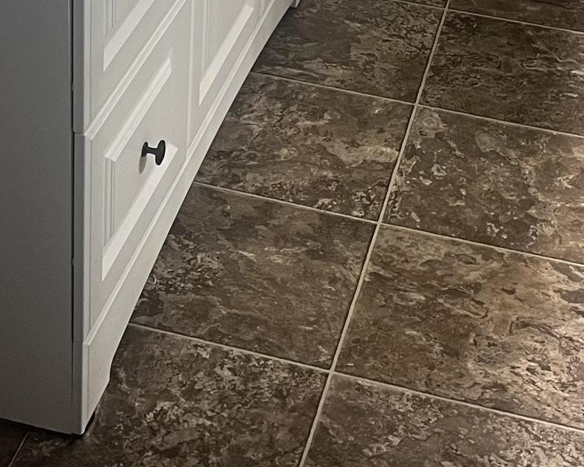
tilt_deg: -21.6
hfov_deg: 20.7
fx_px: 1591
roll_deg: -0.7
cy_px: -193
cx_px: 199
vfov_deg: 15.6
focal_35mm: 92
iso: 80
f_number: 1.5
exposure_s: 1/60
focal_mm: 5.7
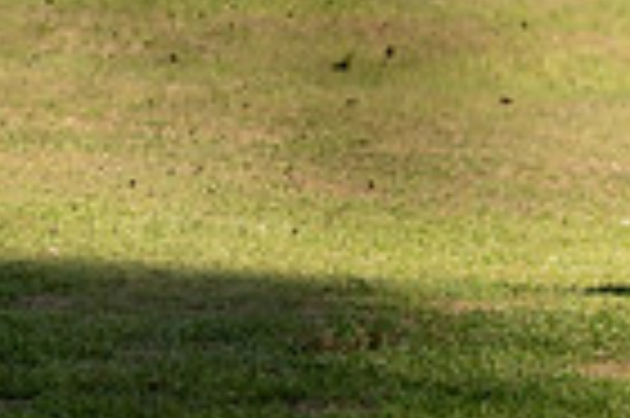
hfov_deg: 1.1
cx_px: 824
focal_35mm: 1866
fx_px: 32617
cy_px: -389
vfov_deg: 0.7
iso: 200
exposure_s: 1/1250
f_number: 5
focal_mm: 300
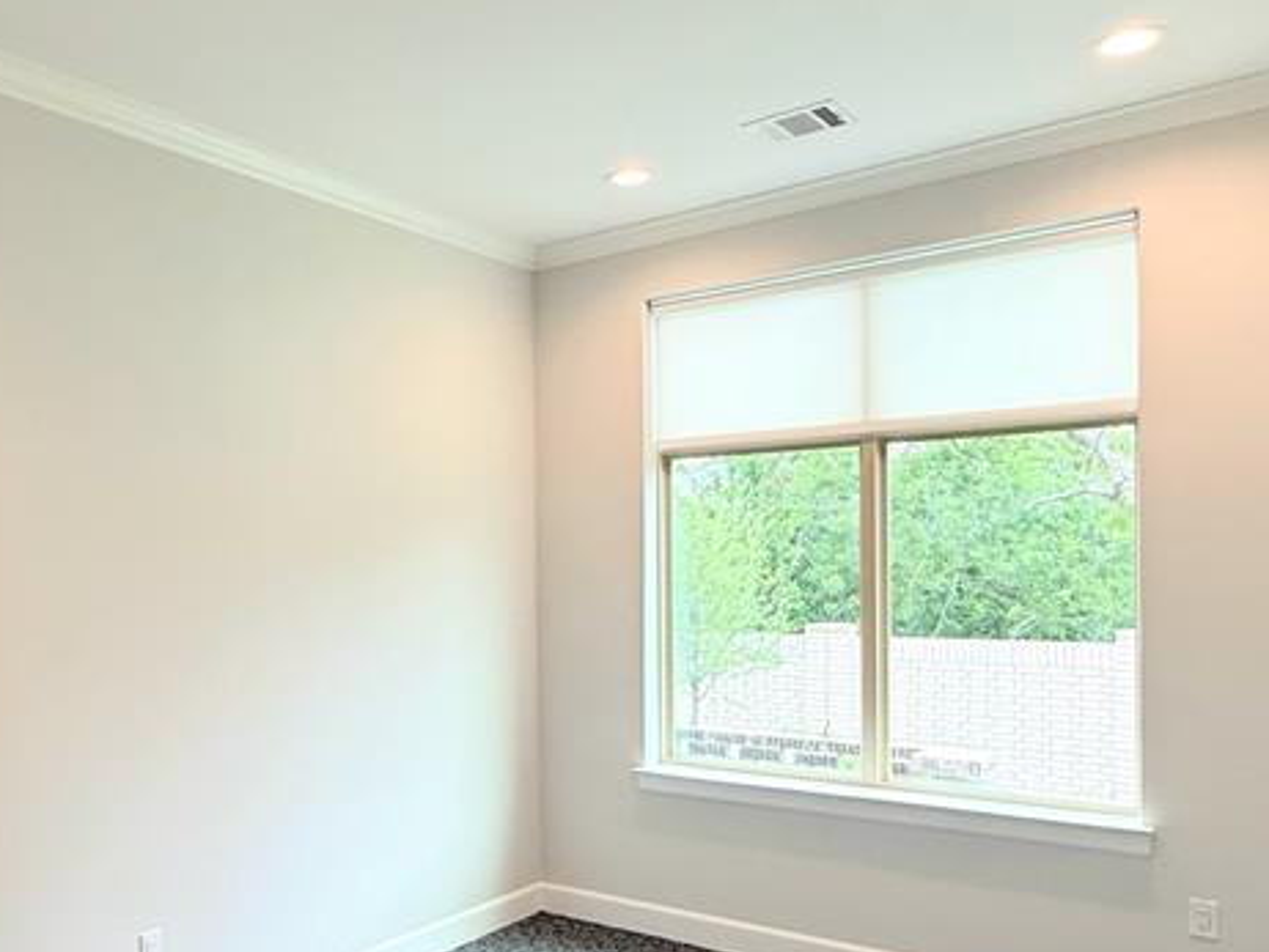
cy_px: 584
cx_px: 398
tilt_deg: +0.3
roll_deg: +1.0
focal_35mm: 31
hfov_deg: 56.7
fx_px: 1137
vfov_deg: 45.2
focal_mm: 2.22
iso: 80
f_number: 2.2
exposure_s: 1/120
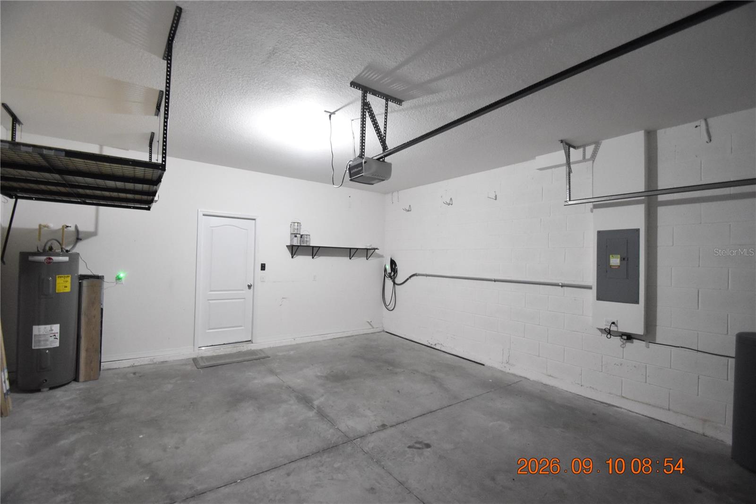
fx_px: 315
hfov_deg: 100.4
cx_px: 378
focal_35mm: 15
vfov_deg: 77.3
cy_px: 252
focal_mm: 10
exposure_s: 1/60
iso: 4000
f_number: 3.5
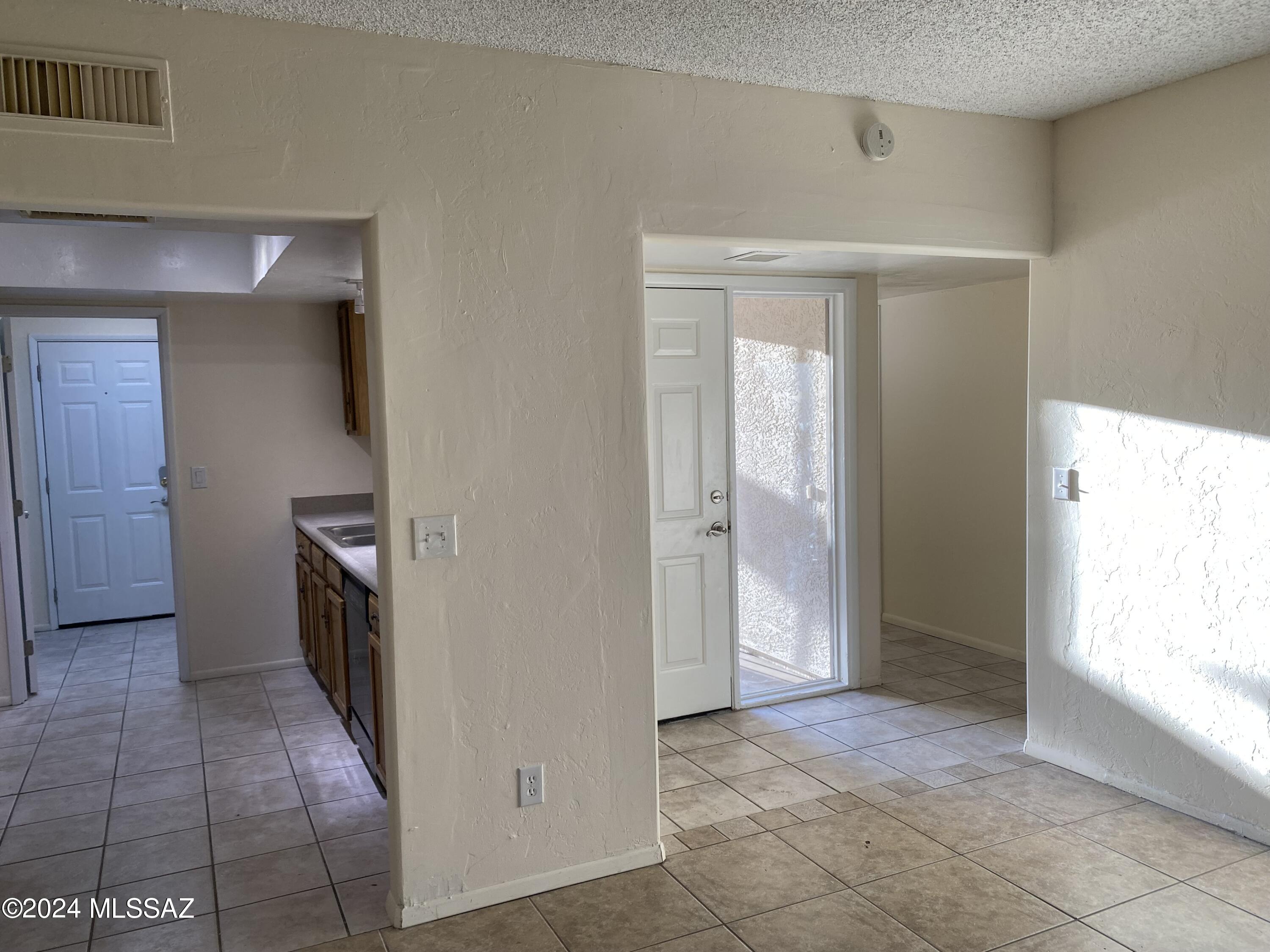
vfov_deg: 53.1
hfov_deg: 67.3
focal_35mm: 26
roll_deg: +0.8
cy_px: 476
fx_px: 954
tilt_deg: -5.9
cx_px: 635
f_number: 1.8
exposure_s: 1/120
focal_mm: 4.25
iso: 80
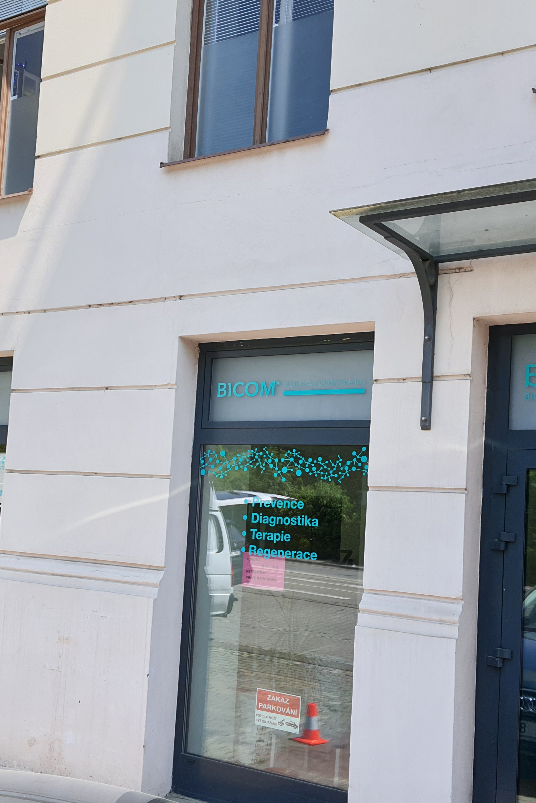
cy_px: 425
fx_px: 915
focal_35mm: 41
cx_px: 228
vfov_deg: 47.4
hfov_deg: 32.6
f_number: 1.7
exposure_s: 1/974
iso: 50
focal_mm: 4.32
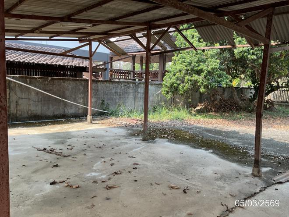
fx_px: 242
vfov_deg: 48.2
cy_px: 108
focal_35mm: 29
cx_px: 144
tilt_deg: -2.3
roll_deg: +0.7
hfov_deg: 61.7
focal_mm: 3
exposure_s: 1/120
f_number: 1.8
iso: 20
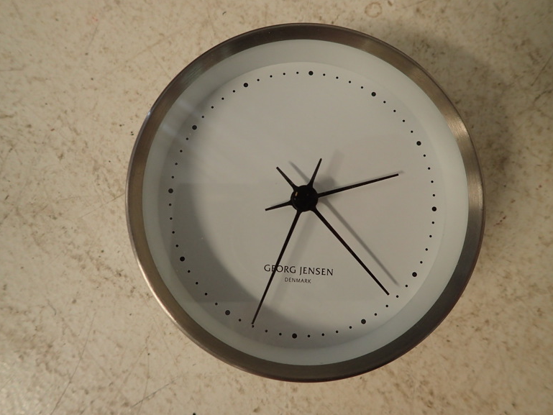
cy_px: 201
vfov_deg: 53.1
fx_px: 415
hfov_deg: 67.3
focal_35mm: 26
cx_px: 286
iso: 200
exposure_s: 1/30
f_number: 2
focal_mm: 4.5
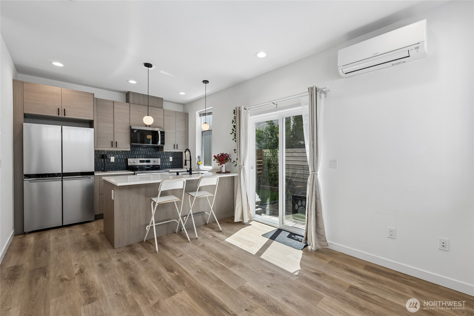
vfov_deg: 77.3
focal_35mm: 15
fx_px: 197
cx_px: 237
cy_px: 158
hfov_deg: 100.4
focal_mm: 10
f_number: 9
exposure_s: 1/40
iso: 250
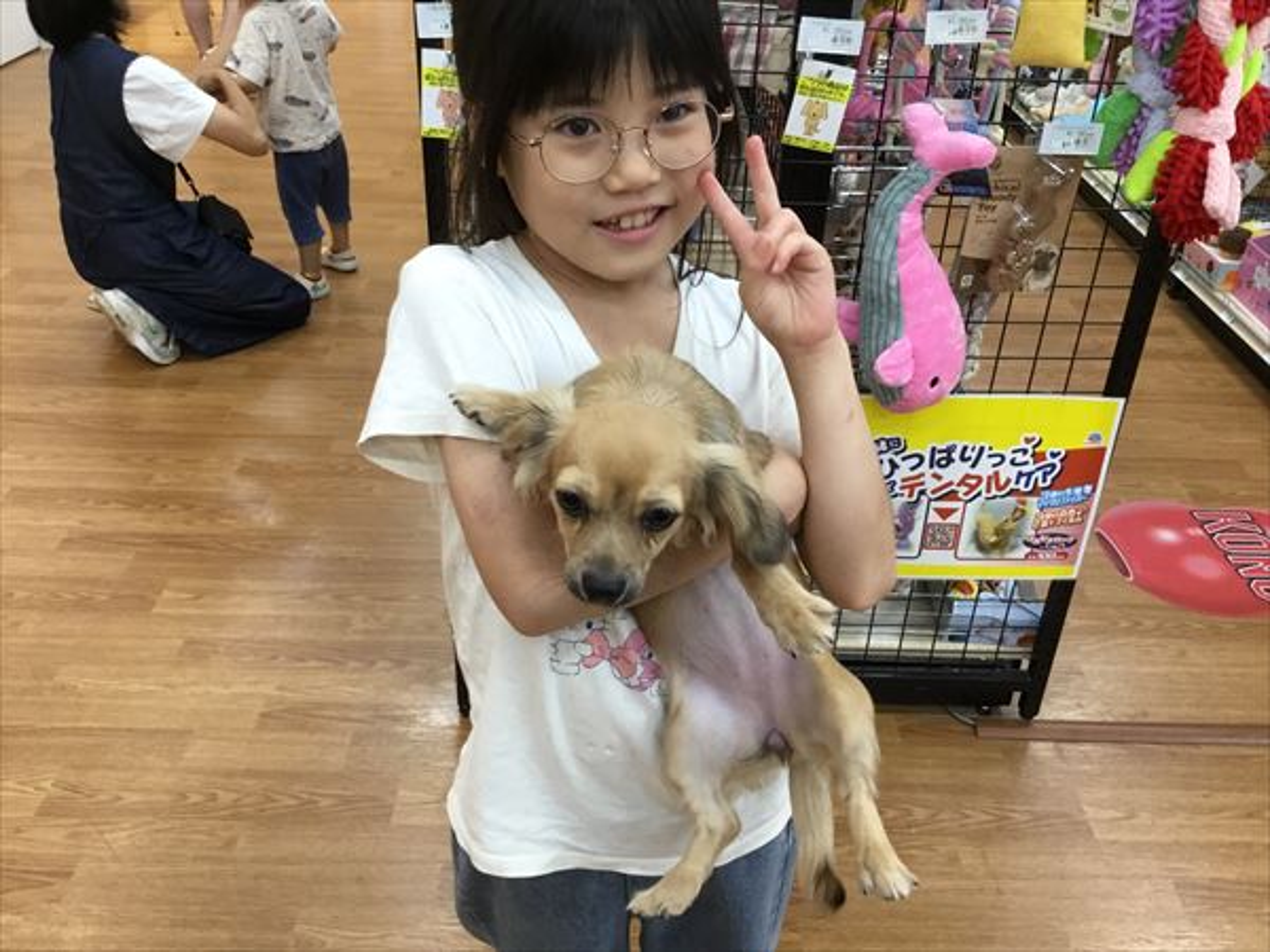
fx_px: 1137
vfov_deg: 45.4
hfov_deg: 58.4
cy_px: 476
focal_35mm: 31
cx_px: 635
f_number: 2.4
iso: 100
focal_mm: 3.3
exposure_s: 1/30
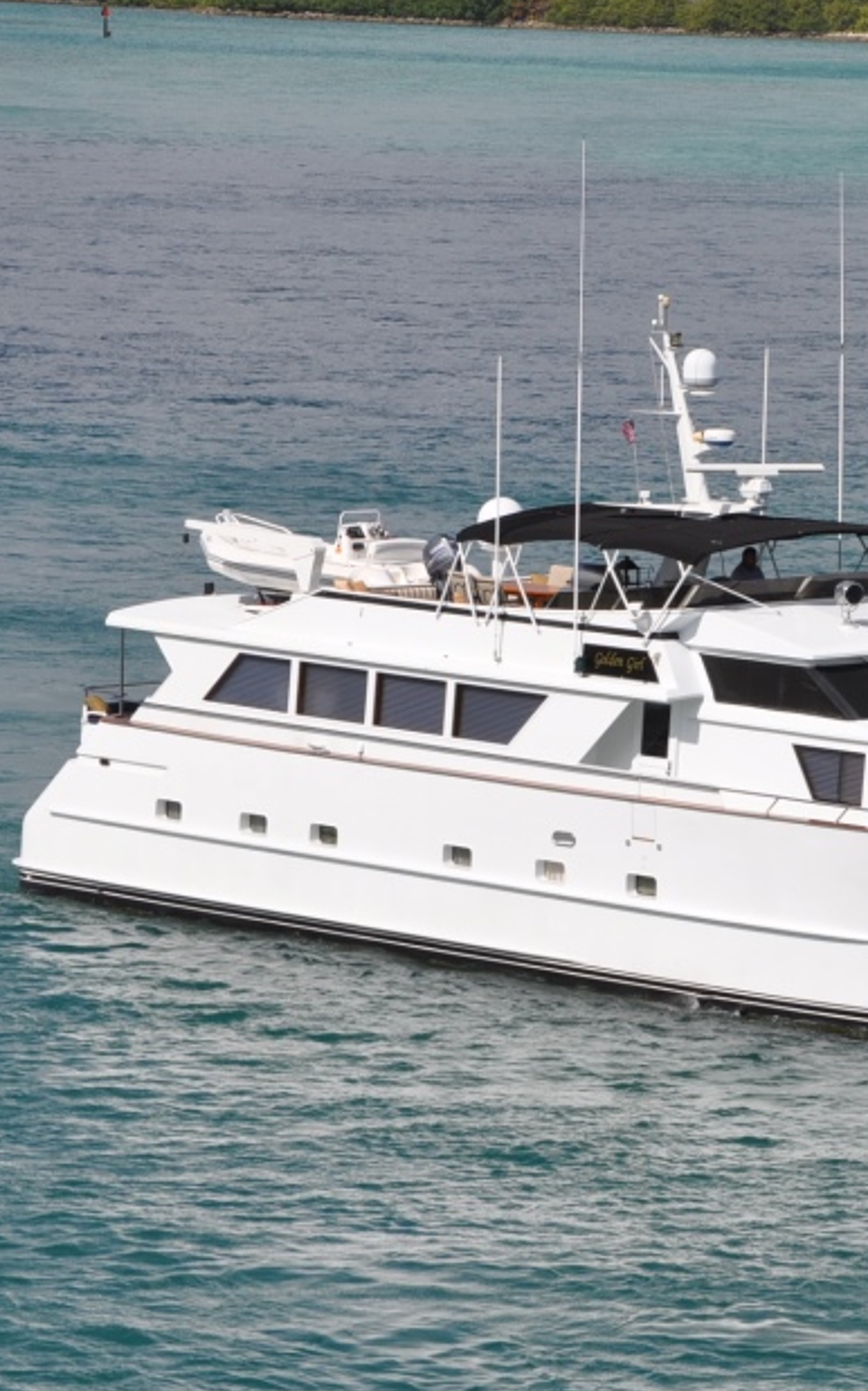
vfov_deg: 11.0
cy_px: 754
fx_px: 7189
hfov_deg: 6.9
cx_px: 868
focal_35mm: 190
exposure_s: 1/500
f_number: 11
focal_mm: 75
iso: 200
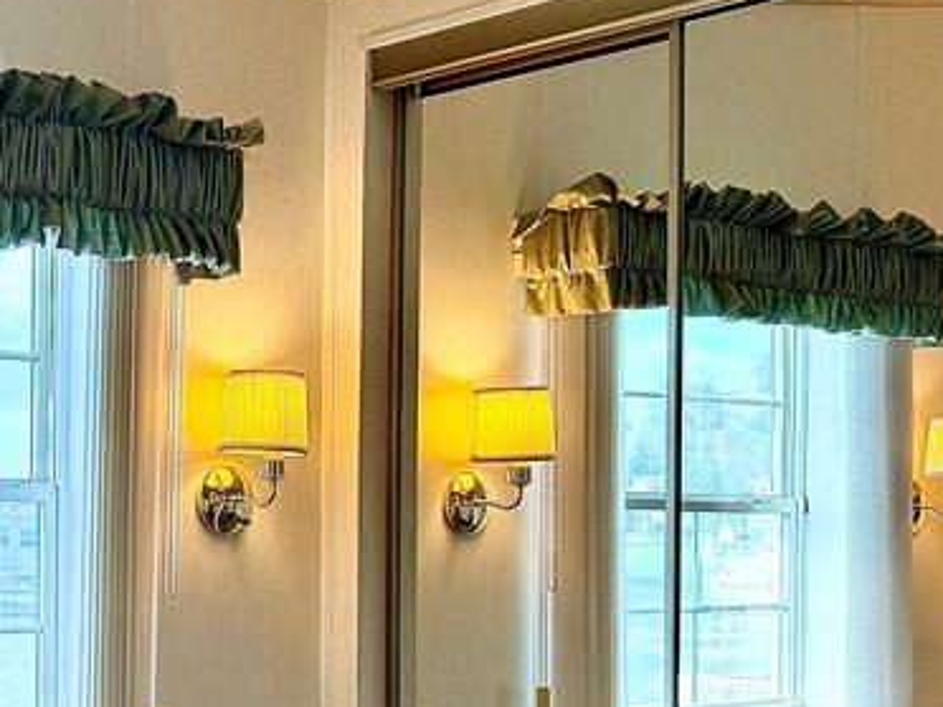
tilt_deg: -0.1
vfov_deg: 22.0
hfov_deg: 26.8
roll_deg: -1.3
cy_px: 532
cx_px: -122
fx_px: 1798
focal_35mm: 66
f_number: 1.78
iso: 100
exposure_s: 1/351
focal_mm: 6.76
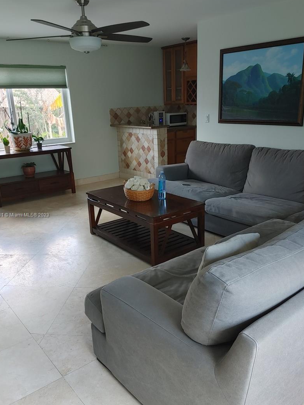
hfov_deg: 46.8
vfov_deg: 59.9
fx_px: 351
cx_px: 153
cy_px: 215
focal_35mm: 30
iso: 200
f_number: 1.8
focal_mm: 4.81
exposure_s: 1/120
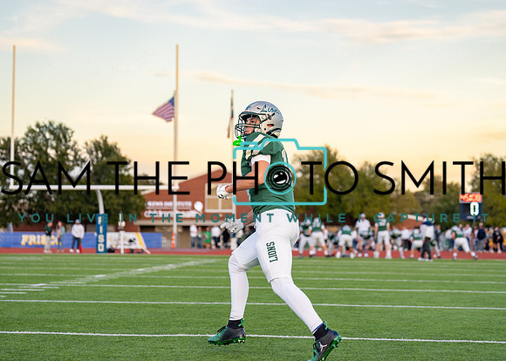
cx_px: 265
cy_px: 169
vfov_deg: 17.9
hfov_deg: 24.9
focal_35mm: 80
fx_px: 1144
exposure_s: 1/1000
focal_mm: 70
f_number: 2.8
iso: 400
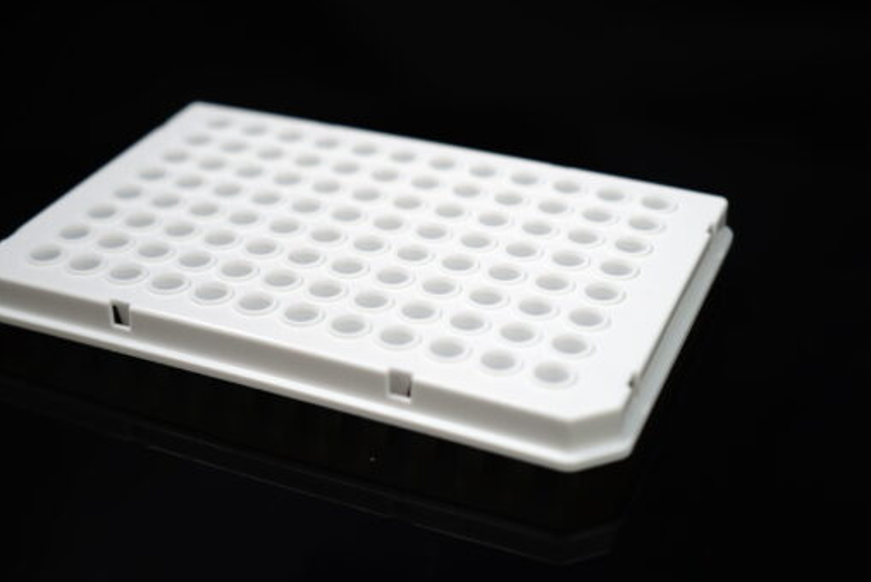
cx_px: 377
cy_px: 268
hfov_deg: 38.8
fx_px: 1235
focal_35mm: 51
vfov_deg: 26.5
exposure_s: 1/25
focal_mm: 29
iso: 125
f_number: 3.5
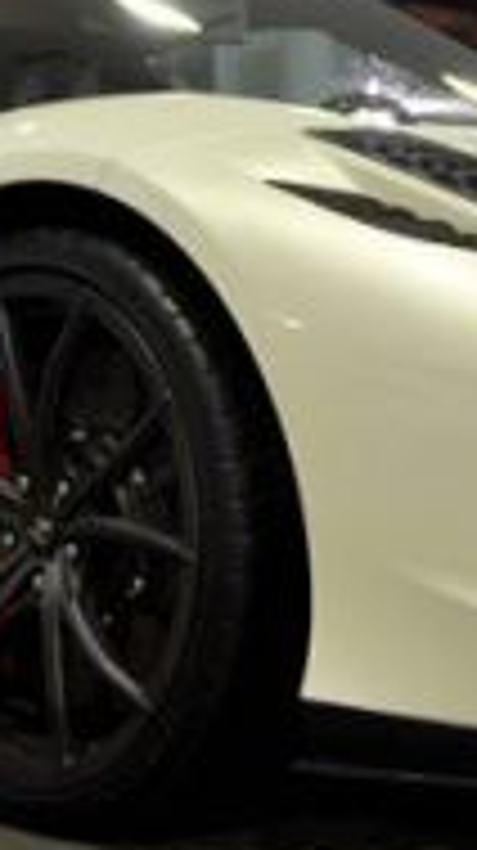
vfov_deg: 18.2
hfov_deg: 10.3
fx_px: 2637
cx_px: 266
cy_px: 200
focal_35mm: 117
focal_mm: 24
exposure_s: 1/25
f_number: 5
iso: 400
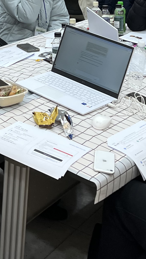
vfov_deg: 22.8
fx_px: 619
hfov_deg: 13.3
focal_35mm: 90
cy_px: 5
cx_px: 17
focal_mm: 5.7
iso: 64
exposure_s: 1/120
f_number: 1.5
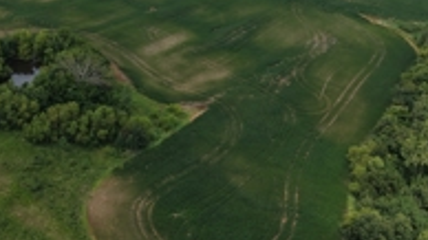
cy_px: 55
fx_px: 613
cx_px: 128
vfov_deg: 22.0
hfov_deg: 37.9
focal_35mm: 54
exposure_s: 1/320
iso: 170
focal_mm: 8.67
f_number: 1.8
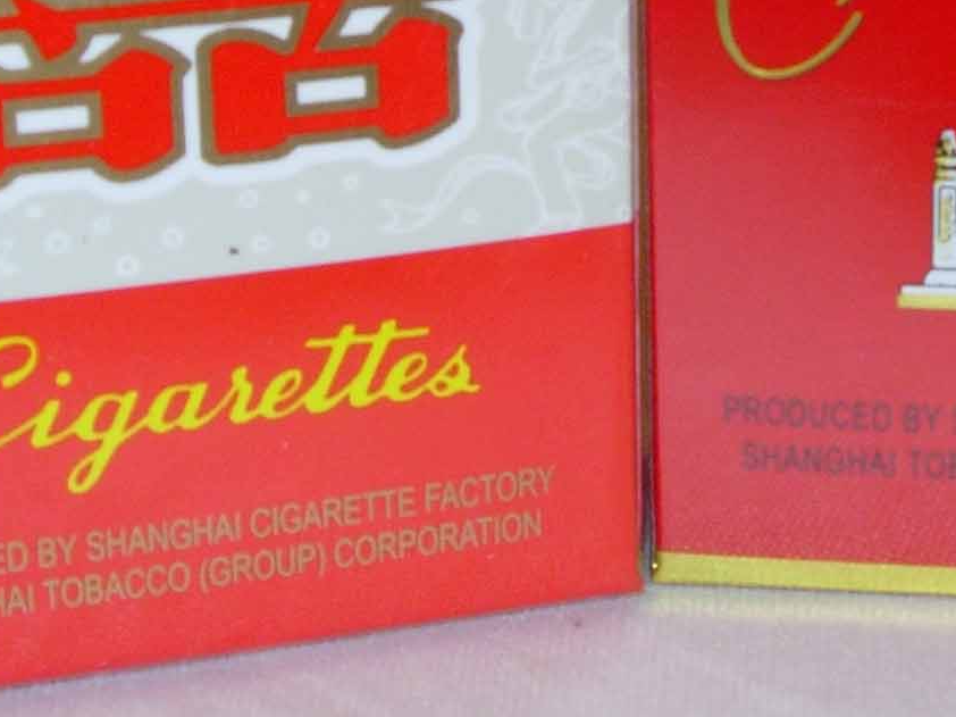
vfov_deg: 12.5
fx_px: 3230
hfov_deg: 16.7
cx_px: 730
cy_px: 49
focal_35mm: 117
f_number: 4.8
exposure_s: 1/64
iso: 79
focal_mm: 7.8
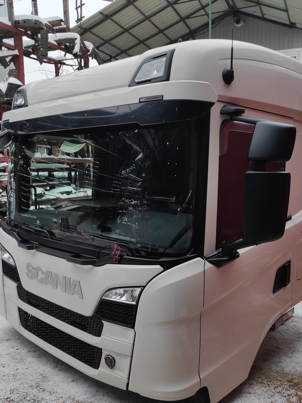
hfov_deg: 44.0
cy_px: 229
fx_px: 373
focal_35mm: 32
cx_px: 169
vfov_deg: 56.7
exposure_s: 1/100
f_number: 1.89
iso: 114
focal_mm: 5.43
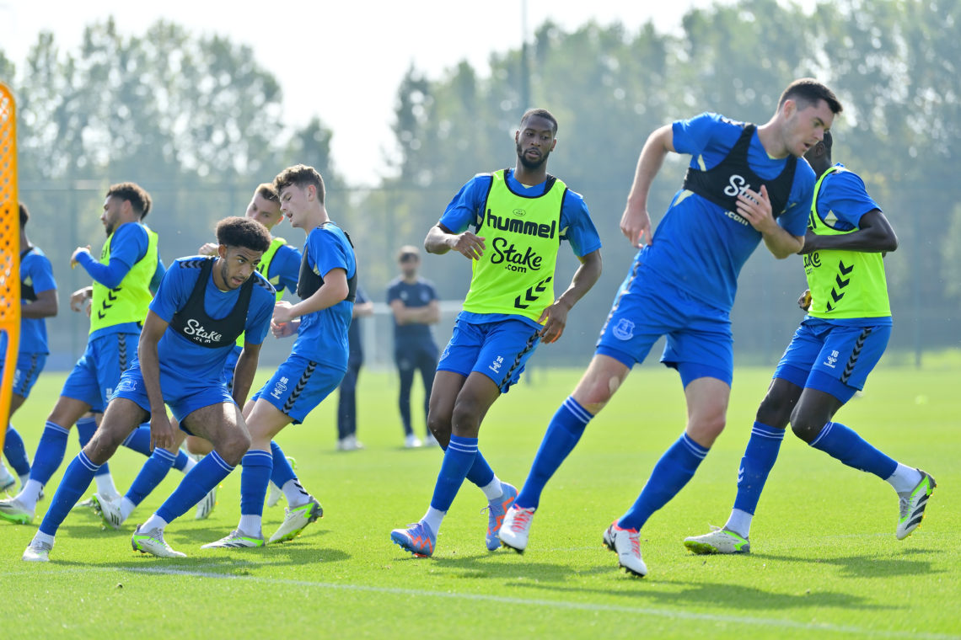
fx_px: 4271
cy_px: 320
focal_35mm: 160
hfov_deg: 12.8
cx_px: 480
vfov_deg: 8.6
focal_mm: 160
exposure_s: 1/1600
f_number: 2.8
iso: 100
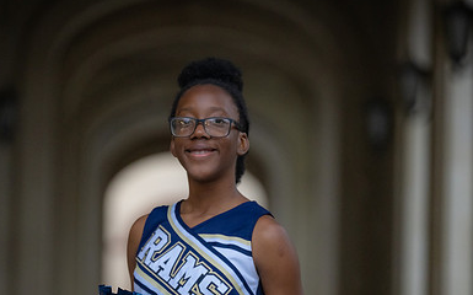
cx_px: 222
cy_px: 223
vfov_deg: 5.3
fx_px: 3207
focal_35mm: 249
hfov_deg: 8.4
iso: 2500
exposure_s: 1/250
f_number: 2.8
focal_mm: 162
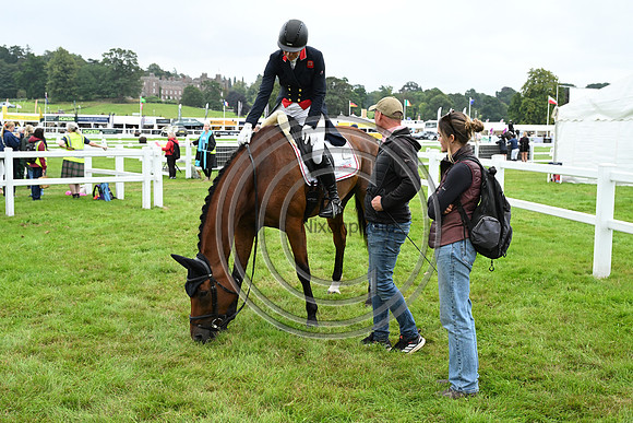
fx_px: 774
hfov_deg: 44.5
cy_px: 212
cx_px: 316
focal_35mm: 44
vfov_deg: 30.5
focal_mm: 44
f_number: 5.6
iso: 2800
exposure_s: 1/1250
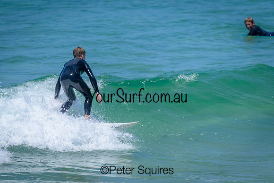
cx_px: 164
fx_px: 8290
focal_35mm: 1089
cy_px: 78
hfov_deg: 1.9
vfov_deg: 1.3
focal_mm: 800
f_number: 6.3
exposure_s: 1/2000
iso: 1800
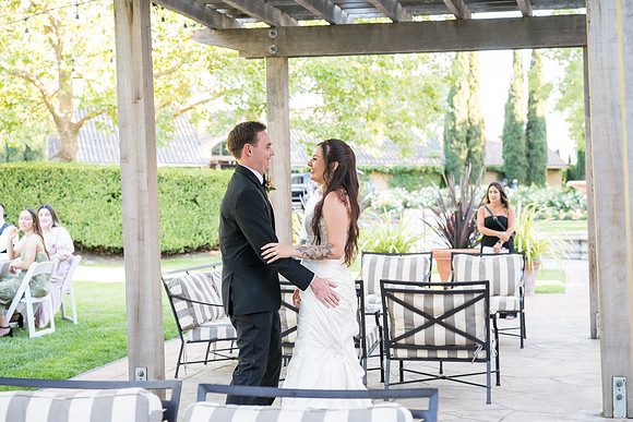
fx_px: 1038
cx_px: 316
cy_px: 211
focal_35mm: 59
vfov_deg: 23.0
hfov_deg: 33.9
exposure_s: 1/400
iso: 2500
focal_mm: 59
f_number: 4
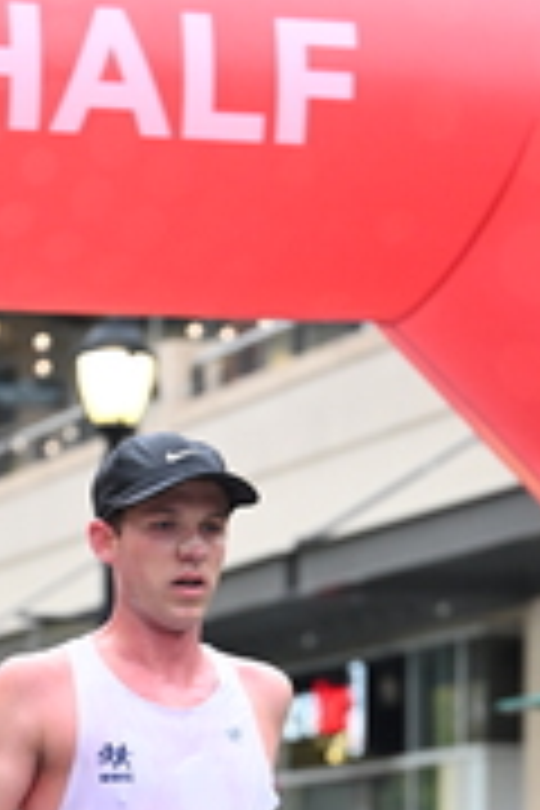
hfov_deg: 6.4
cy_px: 855
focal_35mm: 214
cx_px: 281
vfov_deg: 9.5
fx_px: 4815
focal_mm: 70
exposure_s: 1/800
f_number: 2.8
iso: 1600
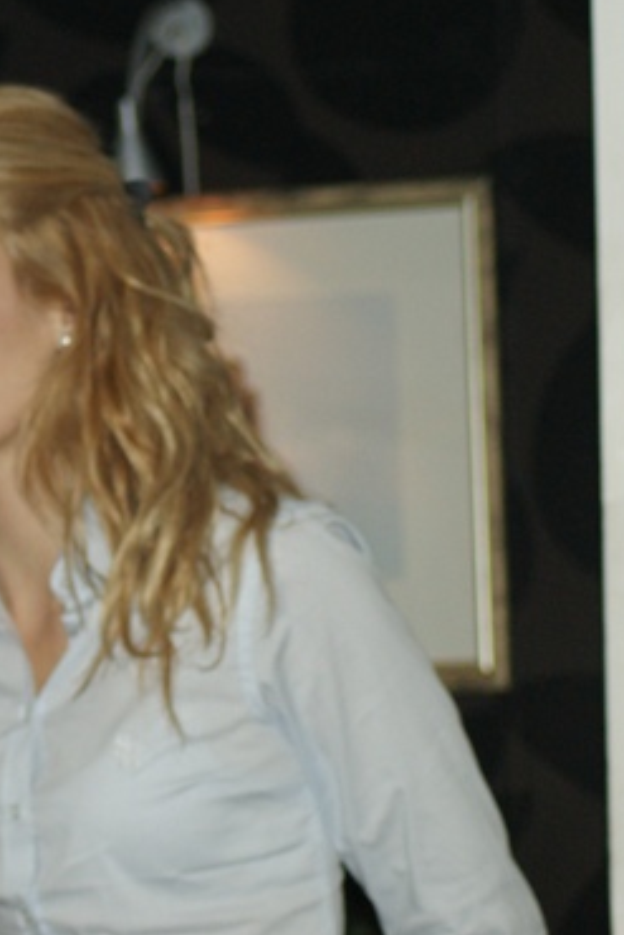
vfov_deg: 9.1
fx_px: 5896
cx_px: -23
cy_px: 323
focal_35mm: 227
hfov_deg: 6.0
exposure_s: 1/125
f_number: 4
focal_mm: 70
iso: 400
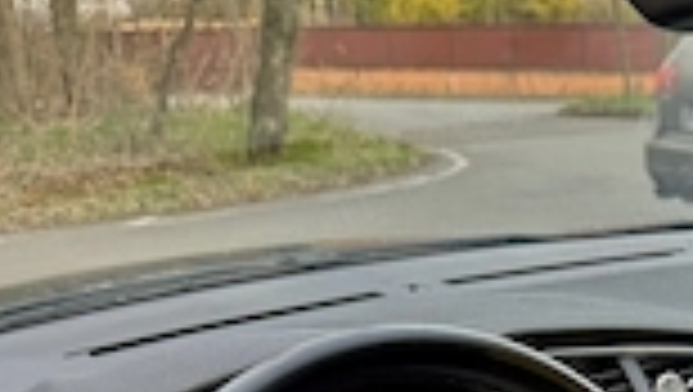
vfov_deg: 16.3
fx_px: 1251
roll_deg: +0.9
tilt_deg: -24.1
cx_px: 580
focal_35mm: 68
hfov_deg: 30.0
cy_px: 581
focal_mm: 6.76
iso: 200
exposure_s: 1/113
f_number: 1.78
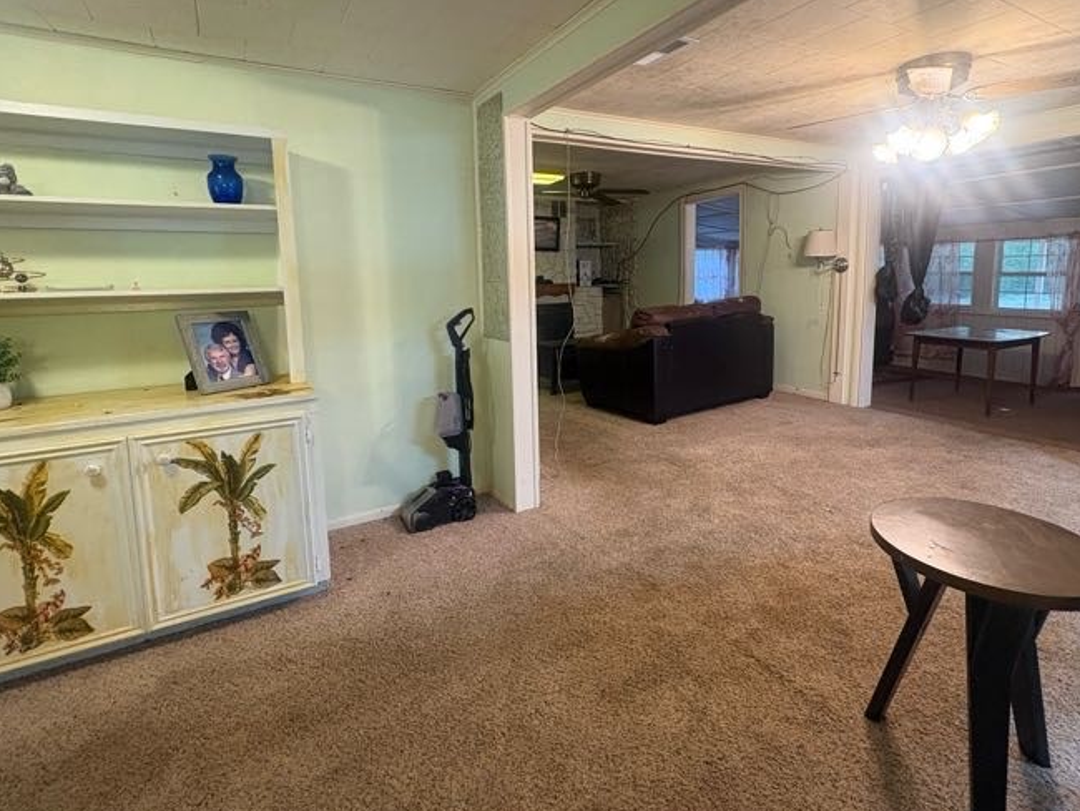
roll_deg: +2.0
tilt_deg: -7.0
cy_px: 345
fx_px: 562
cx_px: 557
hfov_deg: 87.7
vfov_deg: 71.2
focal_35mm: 18
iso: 400
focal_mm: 2.22
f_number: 2.2
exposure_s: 1/60
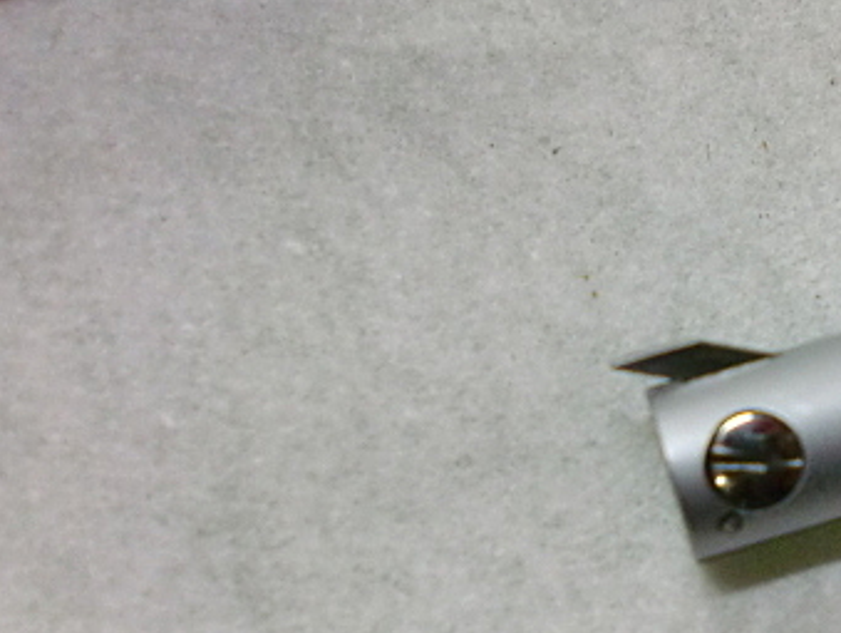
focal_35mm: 66
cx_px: 772
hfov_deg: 28.1
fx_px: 1605
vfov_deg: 22.2
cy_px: 395
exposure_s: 1/60
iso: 250
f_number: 3.1
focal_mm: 6.3
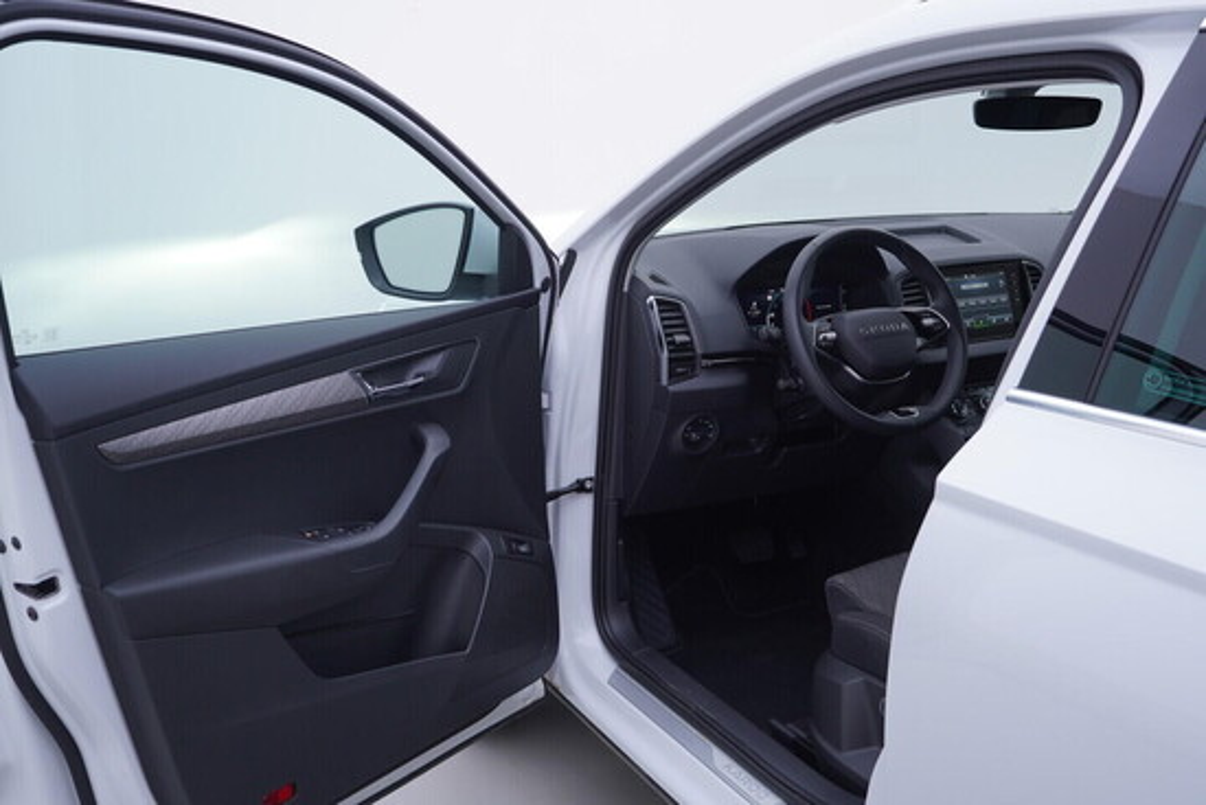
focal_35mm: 36
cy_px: 402
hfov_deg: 53.1
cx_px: 603
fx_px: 1206
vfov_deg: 36.9
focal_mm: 24
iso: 125
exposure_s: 1/60
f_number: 3.5
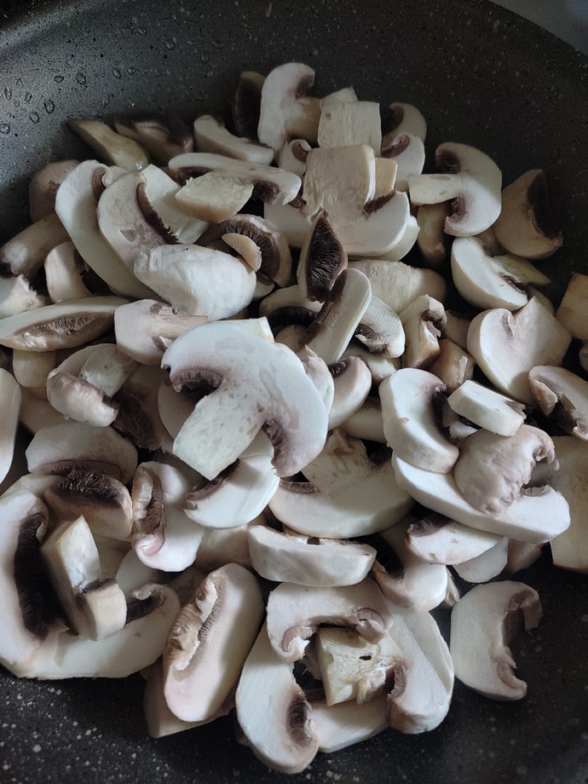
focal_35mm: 26
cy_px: 392
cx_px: 294
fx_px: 589
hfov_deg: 53.1
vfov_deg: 67.3
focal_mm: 4.74
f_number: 1.79
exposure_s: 1/20
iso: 1632
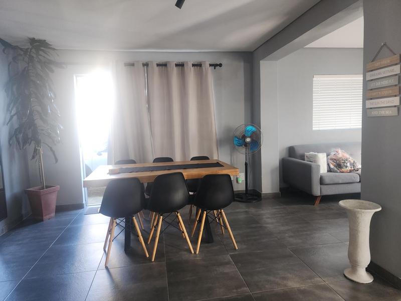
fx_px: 266
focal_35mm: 23
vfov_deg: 58.9
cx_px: 200
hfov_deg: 73.9
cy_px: 150
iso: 64
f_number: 1.8
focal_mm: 6.4
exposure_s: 1/60
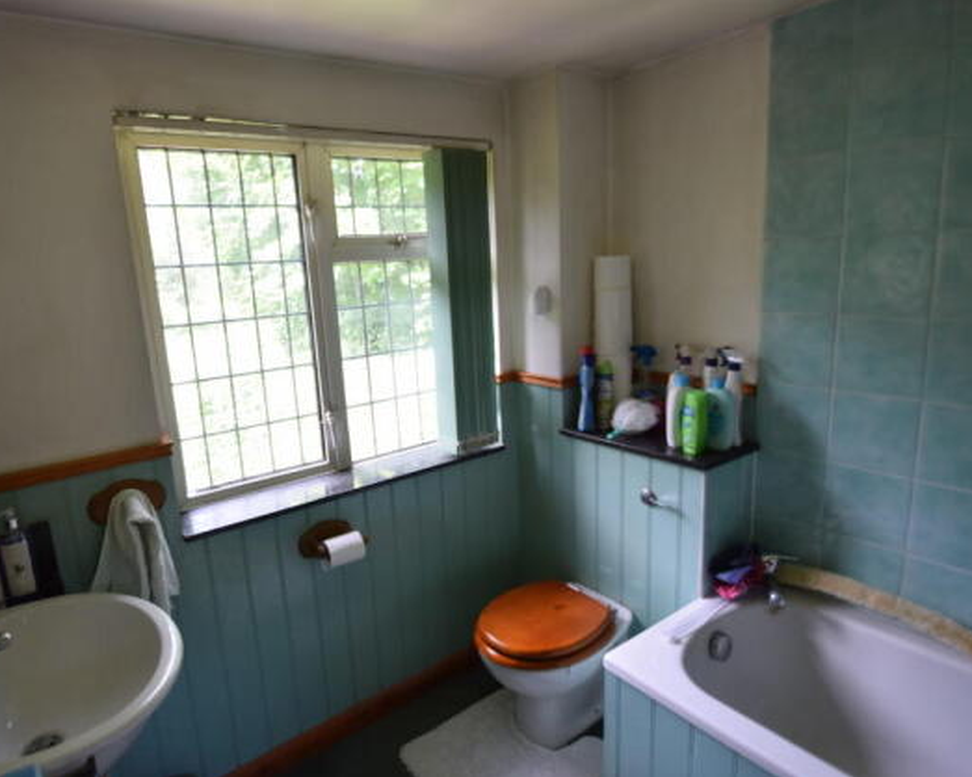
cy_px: 376
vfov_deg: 67.3
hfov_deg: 79.3
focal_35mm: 20
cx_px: 436
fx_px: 584
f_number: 4.5
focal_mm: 11.5
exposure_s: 1/80
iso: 400
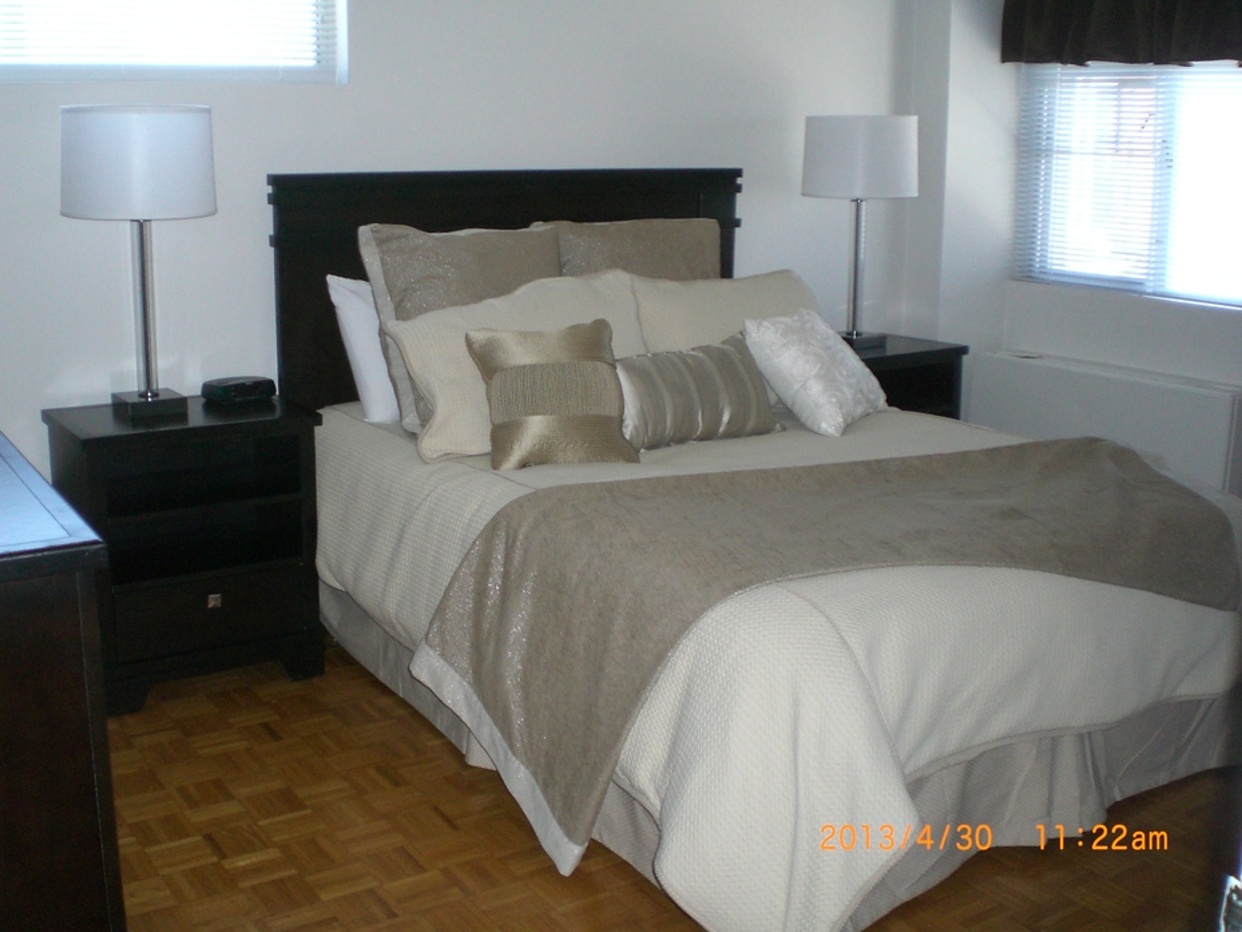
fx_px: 1364
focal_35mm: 38
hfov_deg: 49.0
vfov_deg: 37.7
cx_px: 621
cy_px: 466
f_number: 3.1
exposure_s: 1/60
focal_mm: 6.3
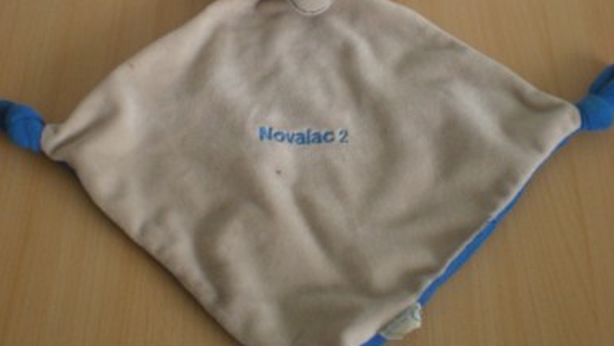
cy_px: 70
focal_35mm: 56
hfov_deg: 37.2
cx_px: 304
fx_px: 912
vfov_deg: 21.2
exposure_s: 1/51.1
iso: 200
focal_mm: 6.3
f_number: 3.1
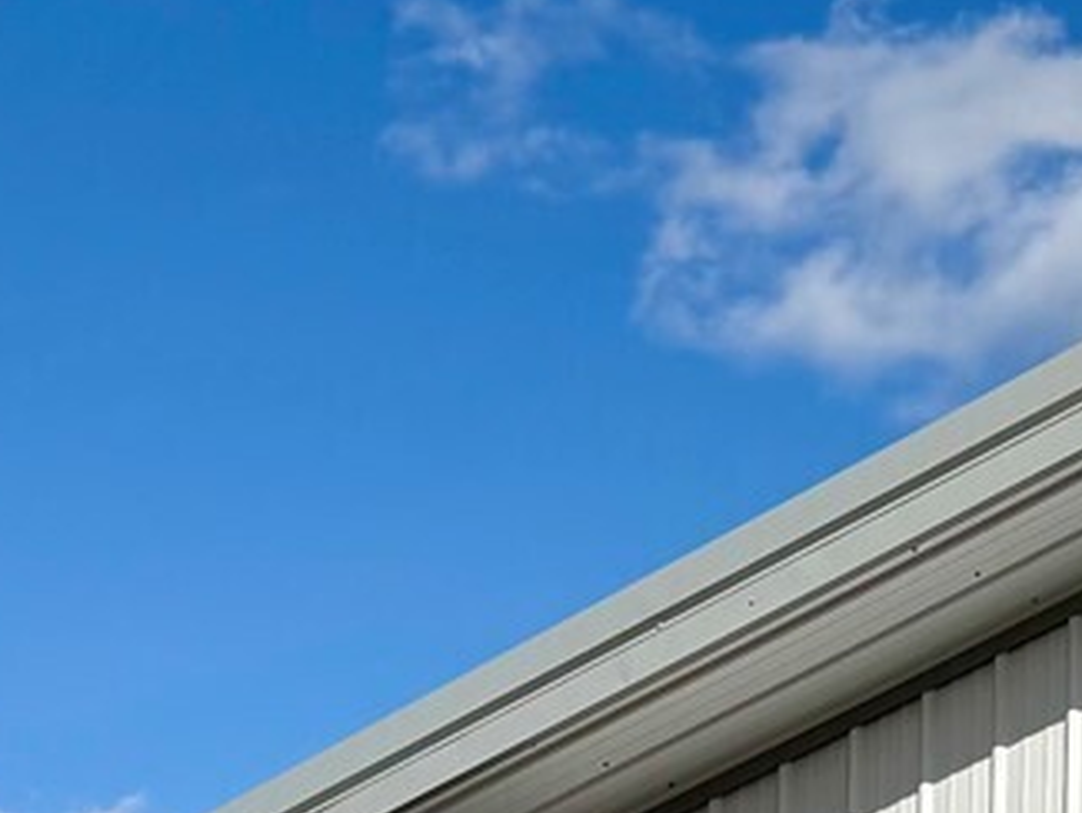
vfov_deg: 11.9
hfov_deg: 14.8
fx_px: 3690
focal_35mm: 118
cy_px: 1259
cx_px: 1868
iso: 80
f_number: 1.78
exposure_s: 1/8130
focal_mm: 6.76
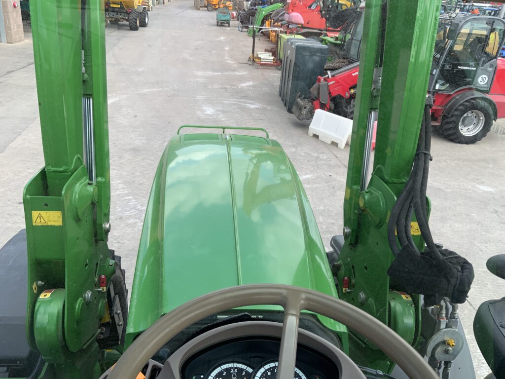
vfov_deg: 48.2
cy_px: 190
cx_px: 252
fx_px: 423
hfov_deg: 61.7
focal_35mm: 29
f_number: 1.8
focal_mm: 3
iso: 16
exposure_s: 1/412
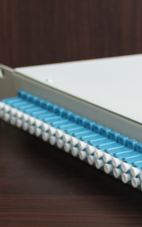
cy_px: 202
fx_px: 1077
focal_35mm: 174
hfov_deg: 7.3
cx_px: 281
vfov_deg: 12.0
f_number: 4
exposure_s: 1/50
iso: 200
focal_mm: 26
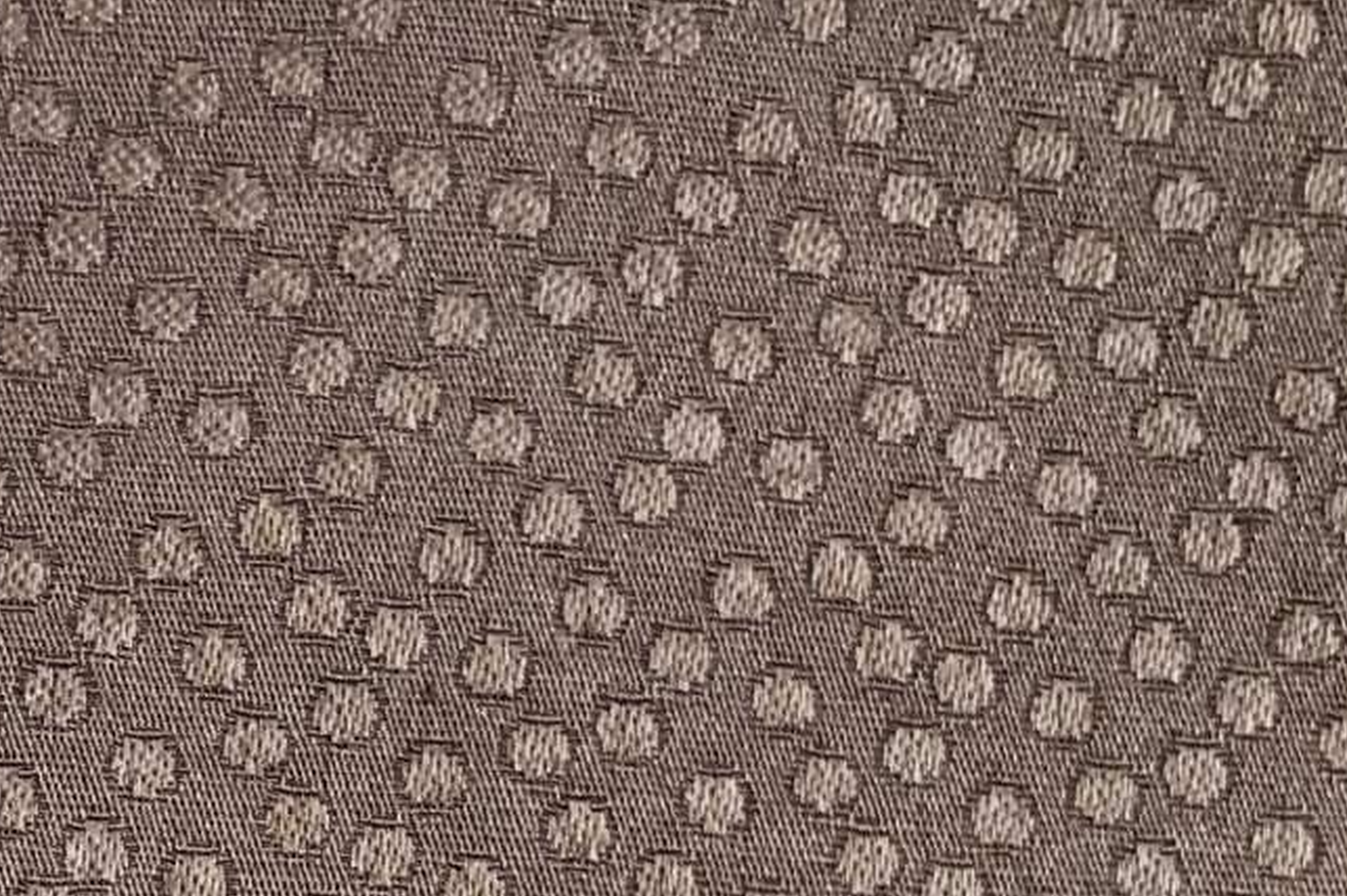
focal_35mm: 87
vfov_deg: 15.2
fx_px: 3253
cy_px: 1066
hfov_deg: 22.9
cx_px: 170
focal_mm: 3.99
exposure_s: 1/17
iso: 40
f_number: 1.8
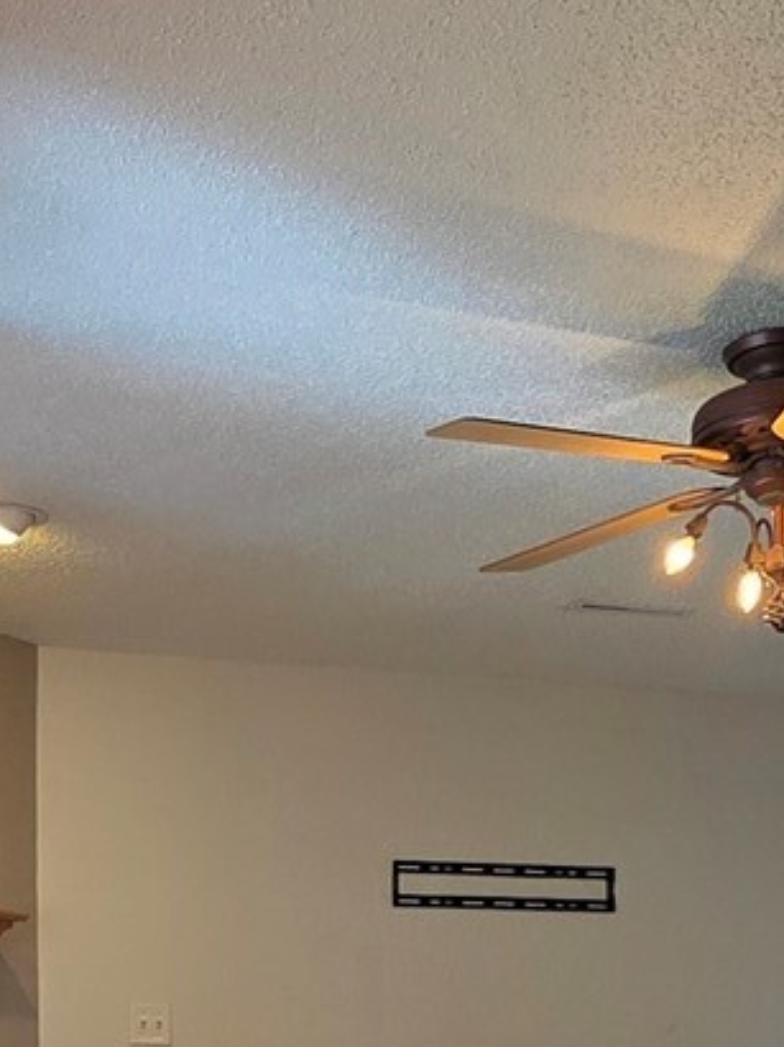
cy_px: 1208
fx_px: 1965
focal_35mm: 65
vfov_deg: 26.9
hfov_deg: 22.5
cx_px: 299
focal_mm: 2.2
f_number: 1.9
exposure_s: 1/120
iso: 160
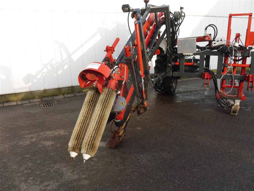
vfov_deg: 49.8
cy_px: 96
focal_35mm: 28
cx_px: 127
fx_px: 206
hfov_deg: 63.4
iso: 160
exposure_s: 1/200
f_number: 5.6
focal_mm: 14
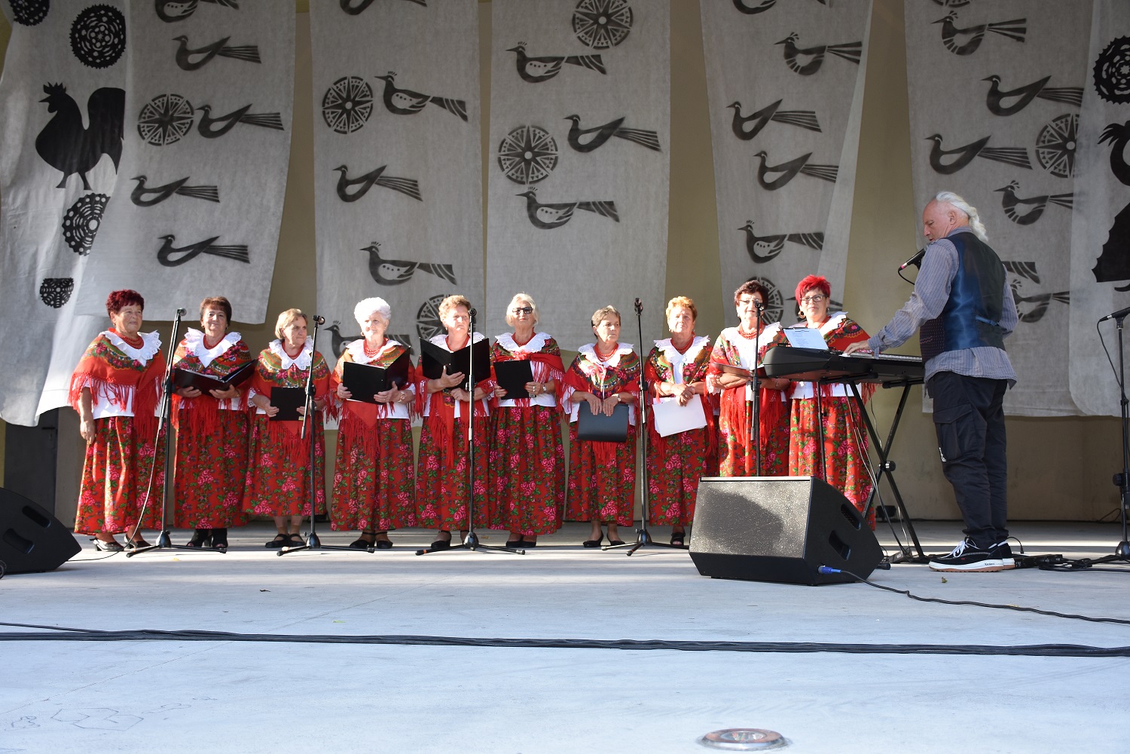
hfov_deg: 49.6
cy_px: 377
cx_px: 565
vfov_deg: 34.2
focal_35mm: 39
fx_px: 1224
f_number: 4.5
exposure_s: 1/80
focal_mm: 26
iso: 200
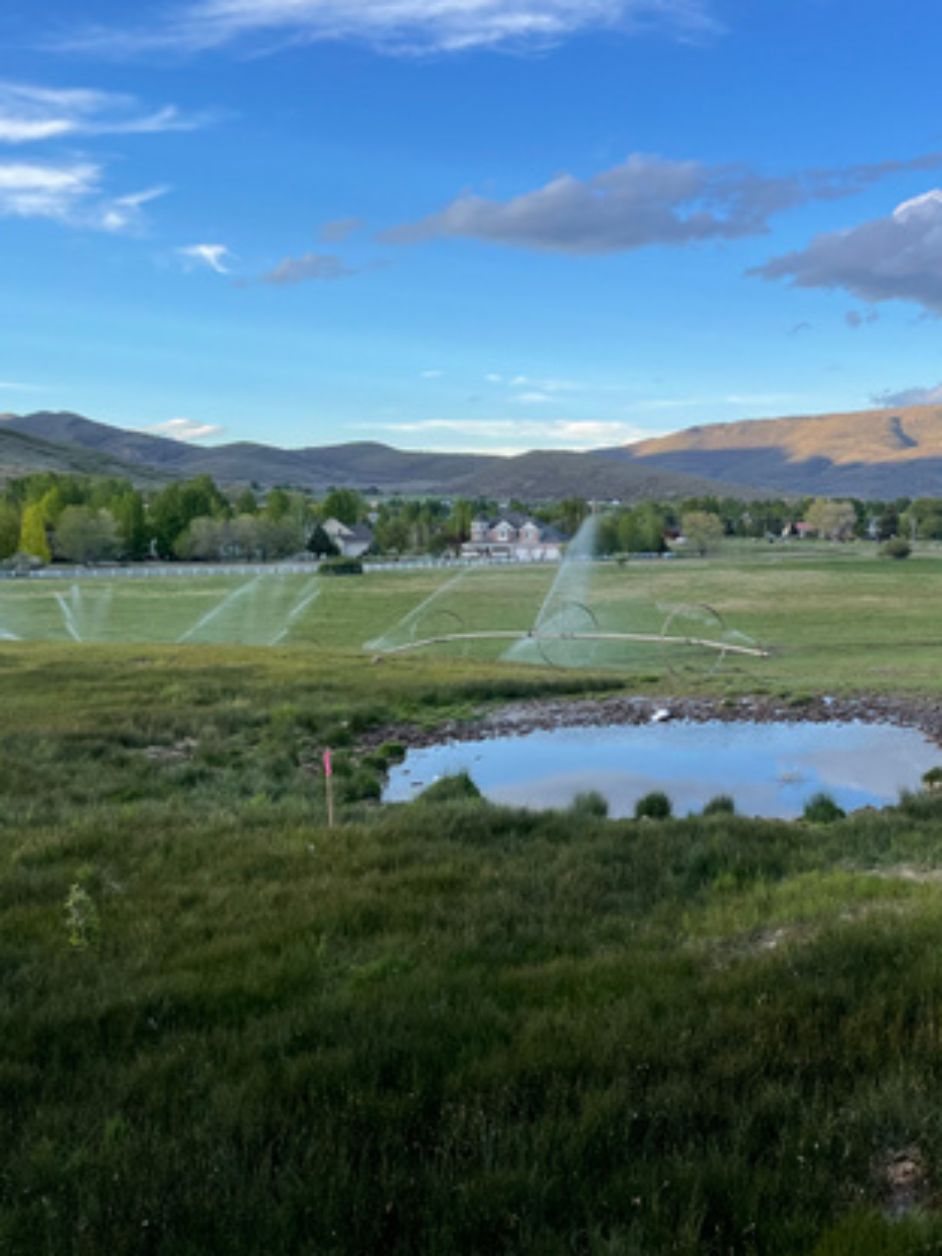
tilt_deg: -1.4
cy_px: 550
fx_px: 1451
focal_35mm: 40
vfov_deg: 46.7
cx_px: 918
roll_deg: +0.5
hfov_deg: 33.3
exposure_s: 1/711
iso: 32
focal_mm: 4.2
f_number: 1.6
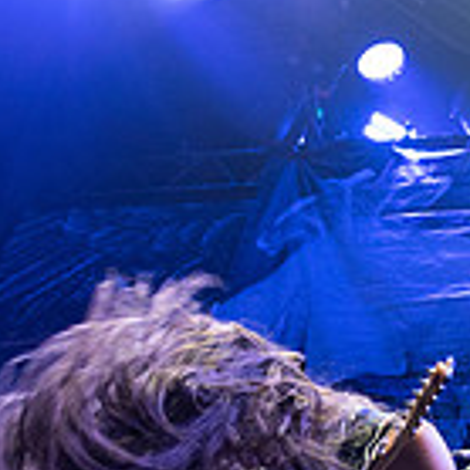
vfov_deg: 19.8
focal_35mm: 85
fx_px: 1306
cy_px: 465
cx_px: 859
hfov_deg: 16.8
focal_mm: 24
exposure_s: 1/400
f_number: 3.2
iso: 3200
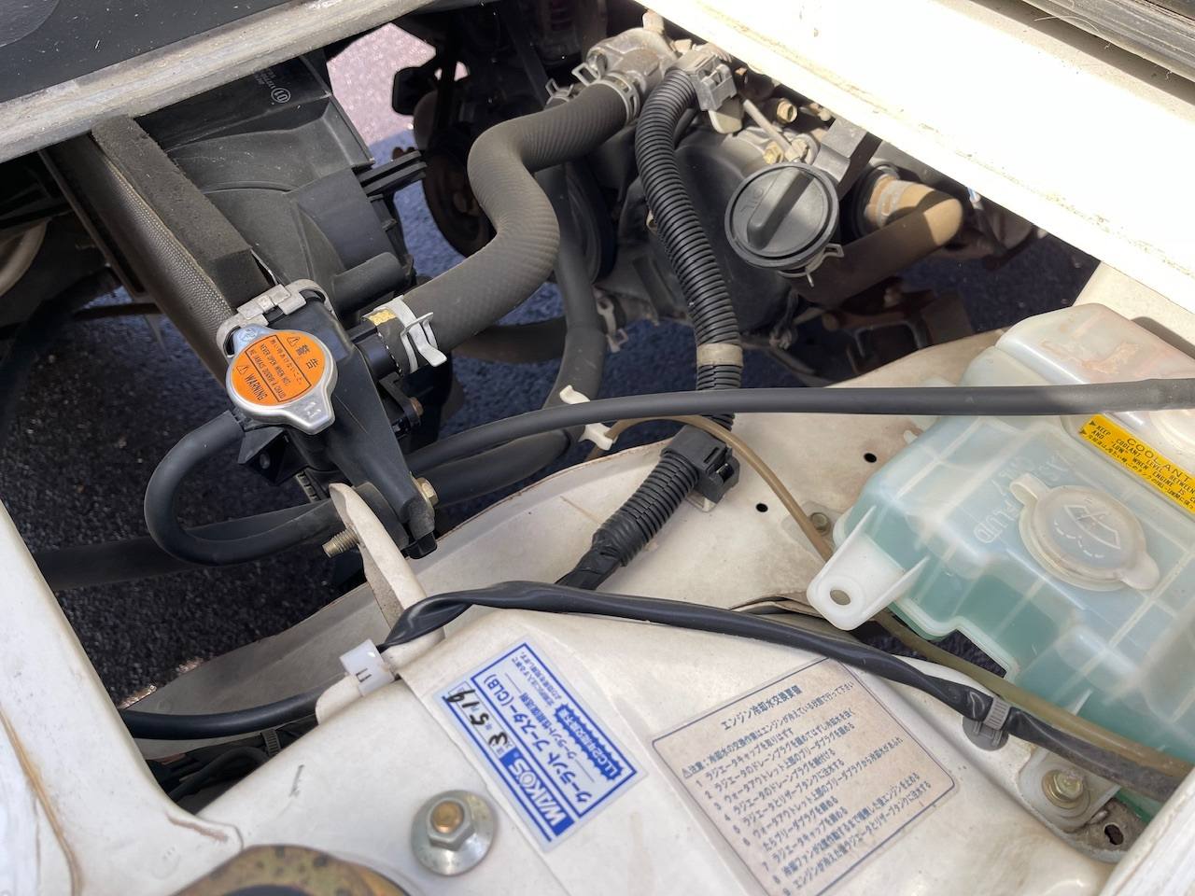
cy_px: 448
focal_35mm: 25
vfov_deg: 54.9
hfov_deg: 69.4
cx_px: 598
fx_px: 863
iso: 32
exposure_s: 1/213
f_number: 1.6
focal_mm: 5.1
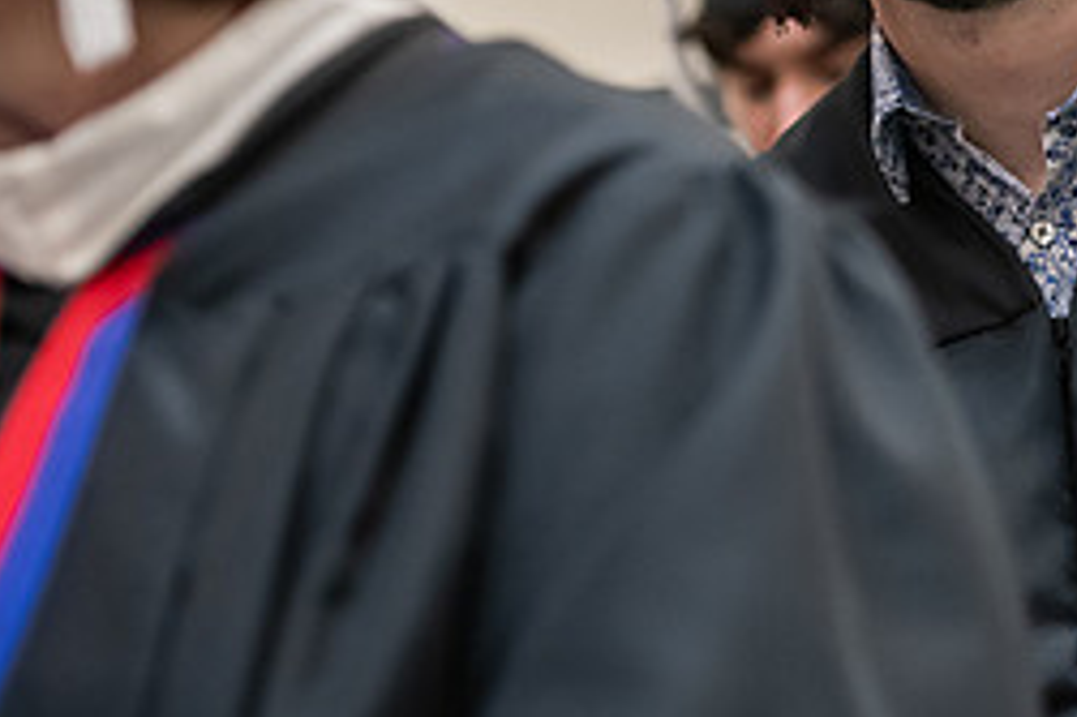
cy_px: -88
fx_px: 7055
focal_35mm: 236
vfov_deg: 5.8
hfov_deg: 8.7
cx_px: 961
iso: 3200
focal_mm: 102
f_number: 3.2
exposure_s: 1/200
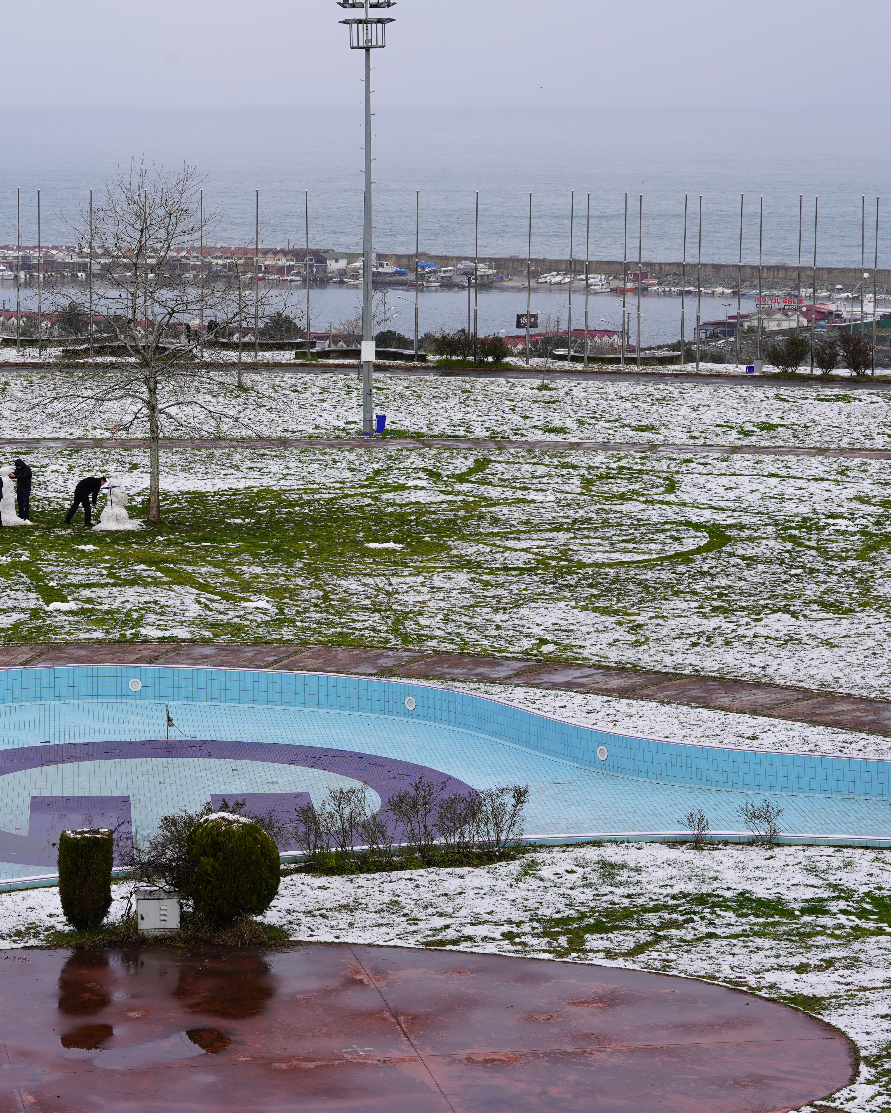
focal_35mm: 99
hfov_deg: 15.4
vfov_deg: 19.4
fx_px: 3263
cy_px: 557
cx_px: 149
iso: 100
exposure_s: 1/200
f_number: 10
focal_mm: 70
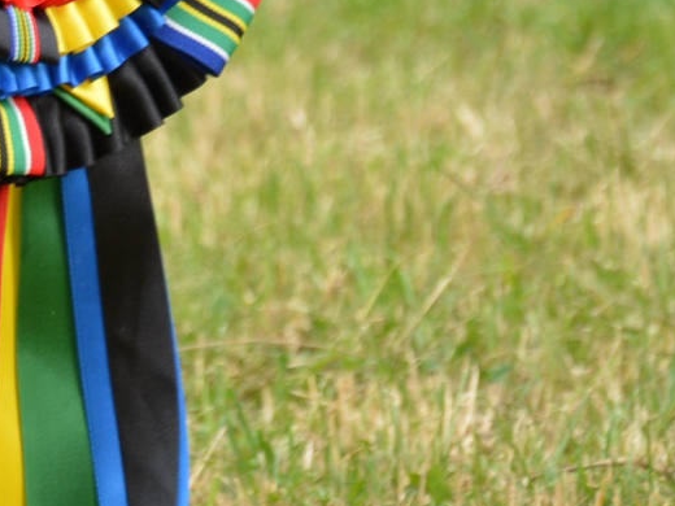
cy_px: -285
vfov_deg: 2.5
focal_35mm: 583
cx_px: -156
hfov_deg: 3.4
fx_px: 11365
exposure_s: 1/50
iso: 200
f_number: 5.6
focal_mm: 105
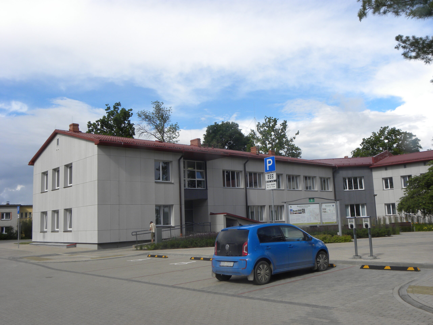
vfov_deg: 42.9
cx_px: 216
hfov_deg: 55.4
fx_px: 413
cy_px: 162
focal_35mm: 33
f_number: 5.6
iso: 64
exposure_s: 1/286
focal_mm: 5.9
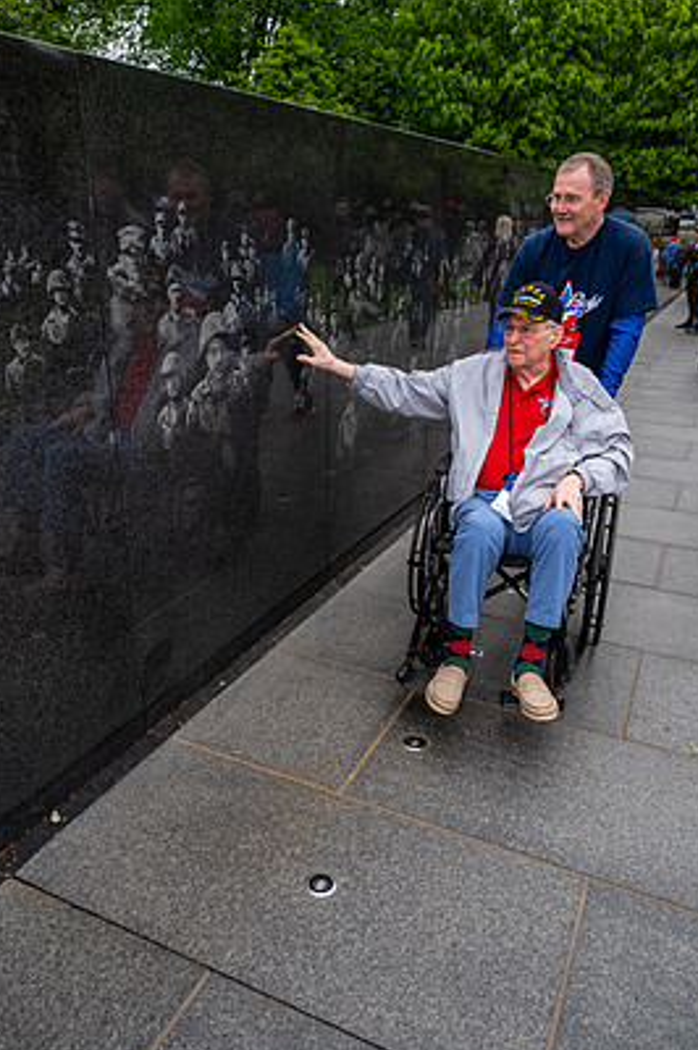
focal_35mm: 27
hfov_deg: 47.9
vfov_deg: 67.4
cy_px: 536
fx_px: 787
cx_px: 350
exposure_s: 1/640
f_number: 8
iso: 1600
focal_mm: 24
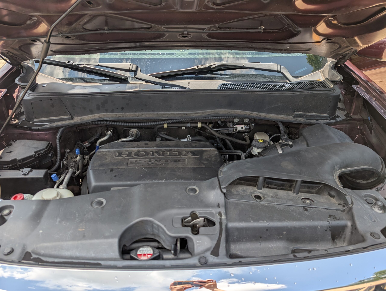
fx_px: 268
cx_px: 193
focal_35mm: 24
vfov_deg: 56.9
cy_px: 146
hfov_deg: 71.5
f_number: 1.68
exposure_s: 1/419
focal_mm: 6.9
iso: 19
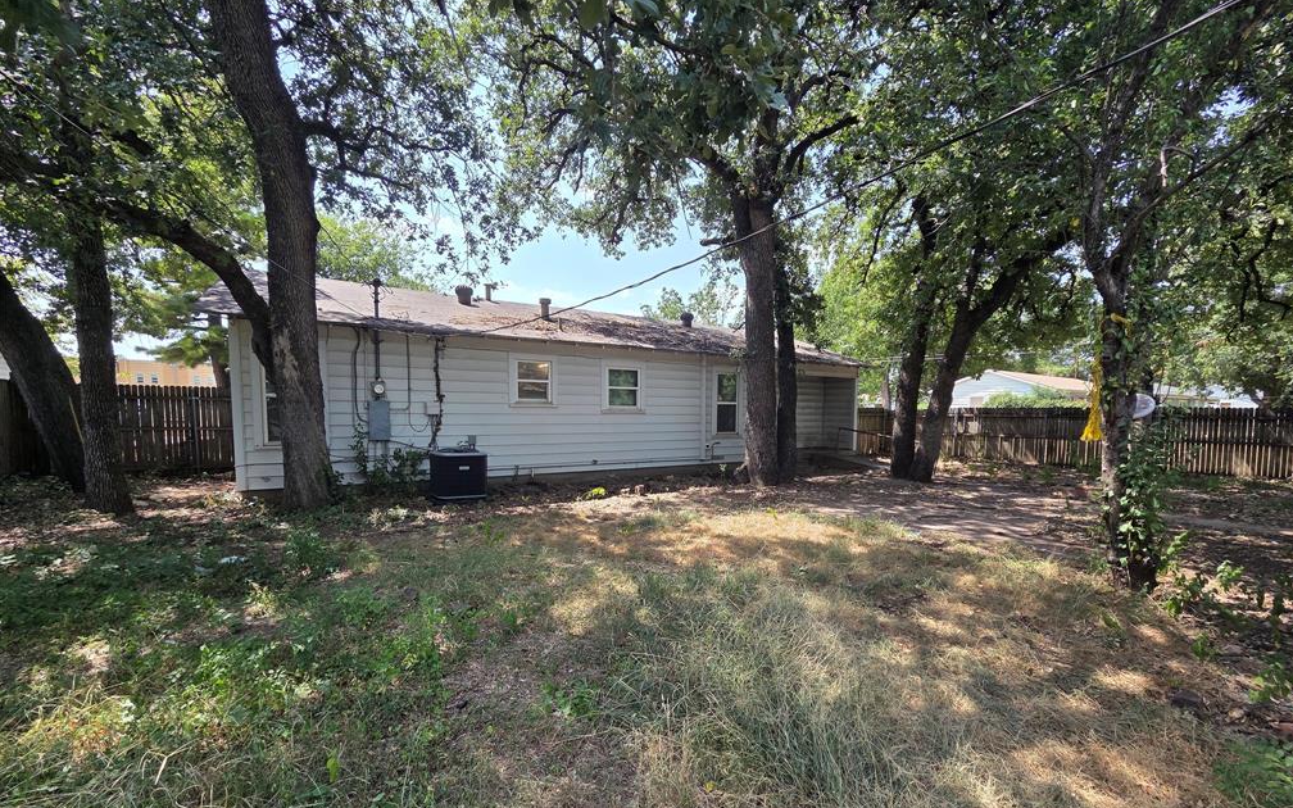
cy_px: 464
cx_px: 654
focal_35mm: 14
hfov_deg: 105.3
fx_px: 493
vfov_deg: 78.1
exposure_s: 1/621
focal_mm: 2.2
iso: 50
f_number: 2.2
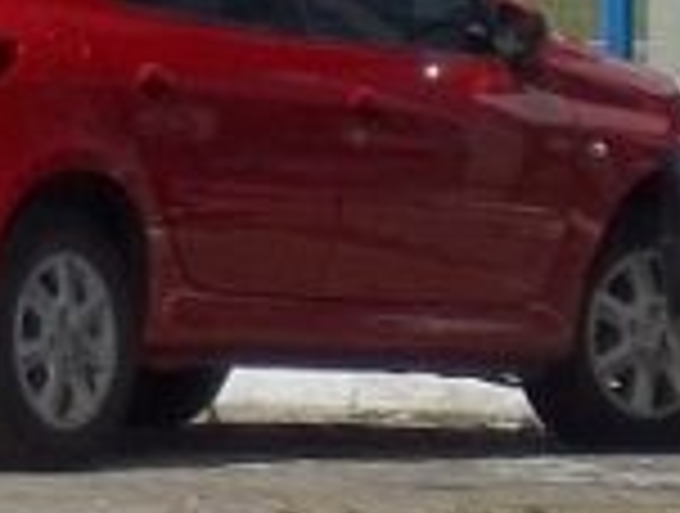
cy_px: -1195
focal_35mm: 762
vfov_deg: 1.9
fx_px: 15005
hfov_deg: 2.6
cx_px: -928
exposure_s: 1/640
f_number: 5.6
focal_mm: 19.5
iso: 64
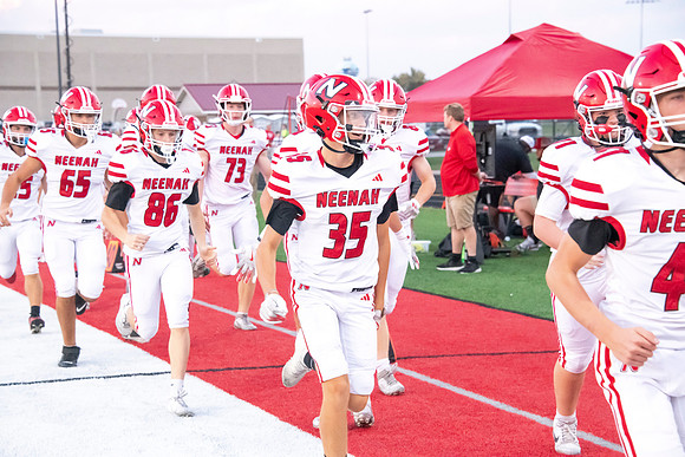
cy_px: 228
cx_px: 342
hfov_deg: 19.5
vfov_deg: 13.0
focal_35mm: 105
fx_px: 1998
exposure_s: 1/640
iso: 10000
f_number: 7.1
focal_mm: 105
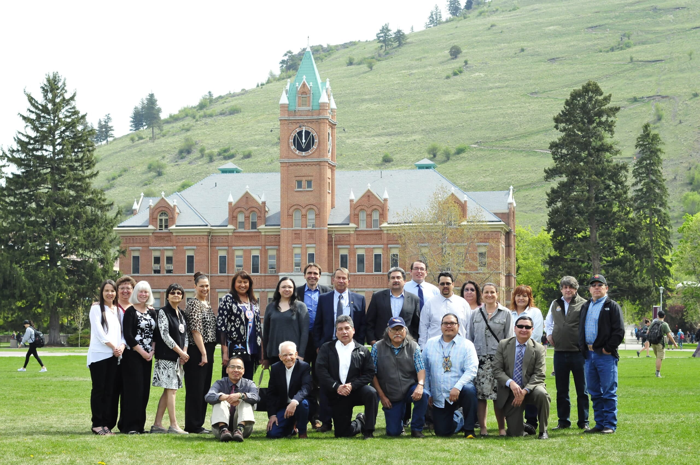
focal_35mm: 75
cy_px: 232
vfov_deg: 18.1
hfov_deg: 27.0
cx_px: 350
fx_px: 1456
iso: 800
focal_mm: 50
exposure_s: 1/1500
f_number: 5.6
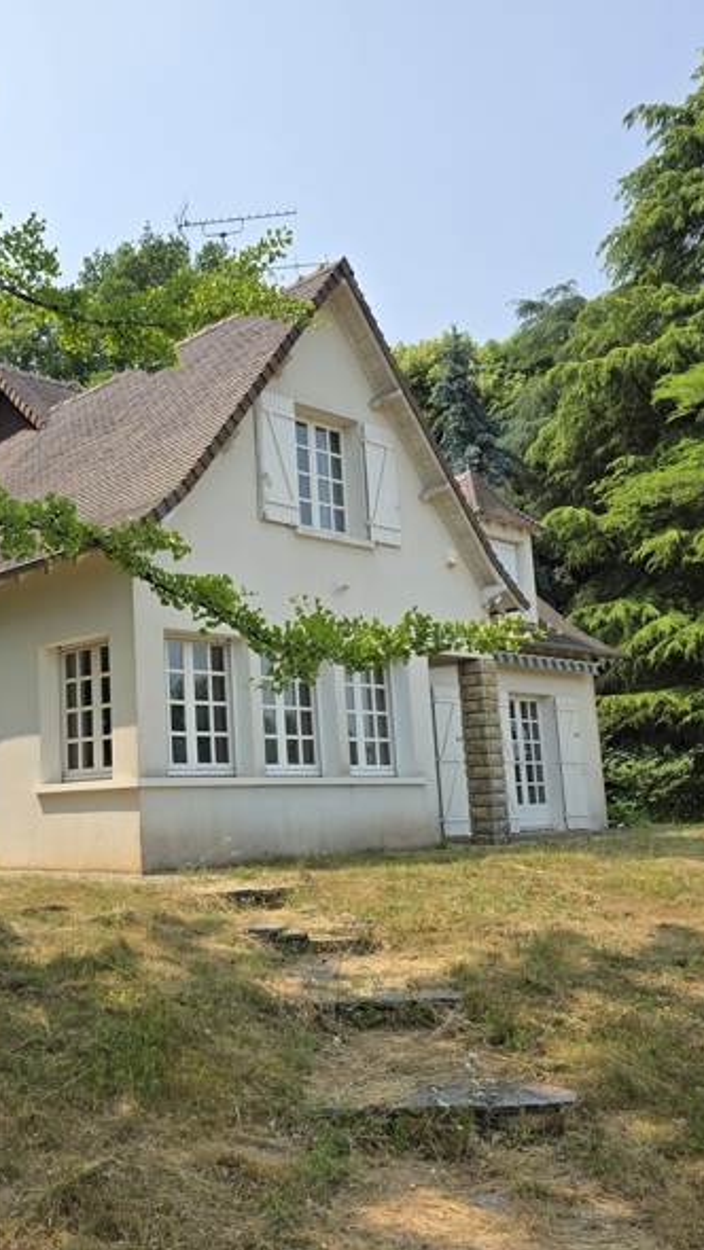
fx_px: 1128
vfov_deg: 58.0
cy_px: 633
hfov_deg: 33.7
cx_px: 146
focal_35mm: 34
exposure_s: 1/4434
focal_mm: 6.3
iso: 80
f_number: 1.7
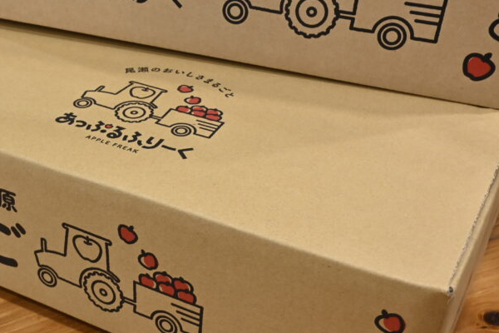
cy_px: 221
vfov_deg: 24.9
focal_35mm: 54
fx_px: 748
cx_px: 126
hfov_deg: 36.1
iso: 320
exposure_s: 1/10
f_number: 8
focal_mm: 24
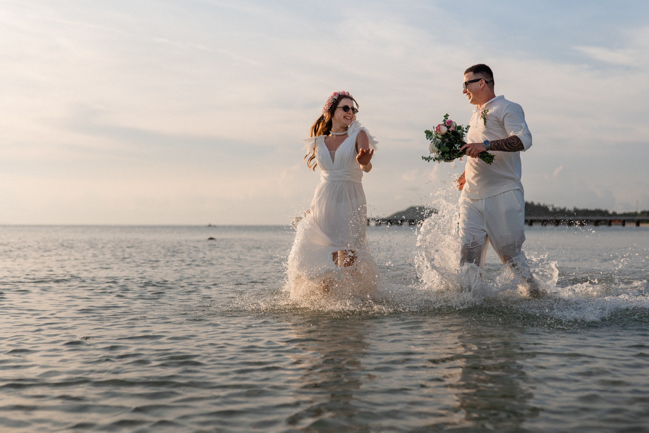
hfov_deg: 38.7
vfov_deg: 26.3
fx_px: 925
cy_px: 216
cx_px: 324
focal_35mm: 51
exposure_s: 1/8000
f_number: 2.8
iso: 1000
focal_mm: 50
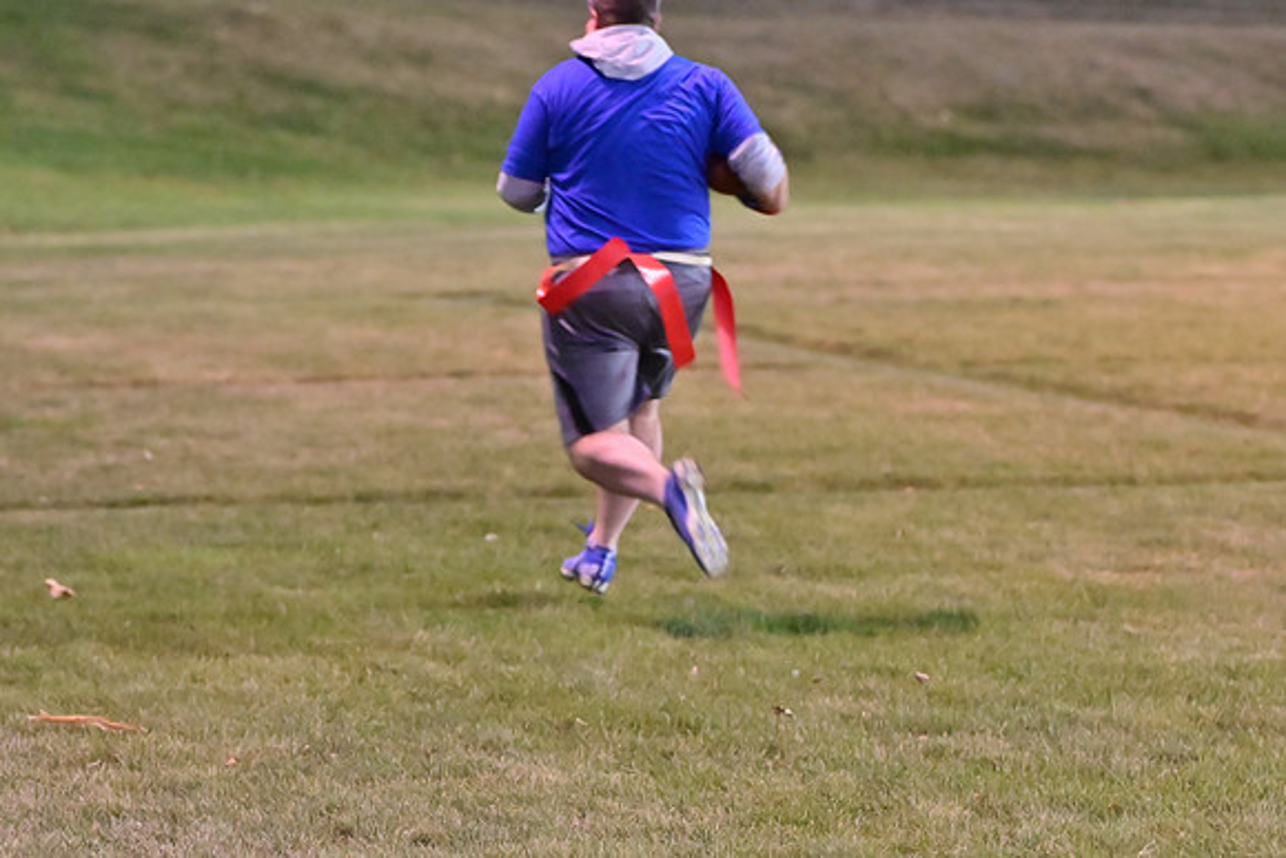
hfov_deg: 11.0
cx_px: 643
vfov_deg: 7.3
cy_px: 429
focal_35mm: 187
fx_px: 6681
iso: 6400
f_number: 4
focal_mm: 125
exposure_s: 1/200
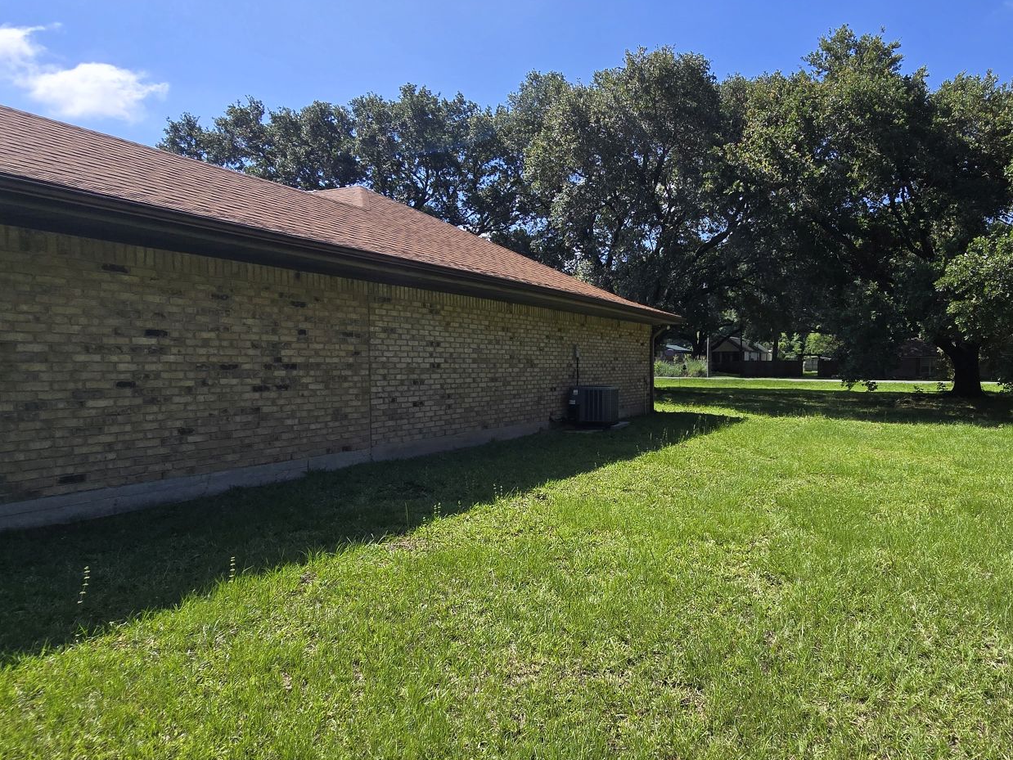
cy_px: 393
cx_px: 660
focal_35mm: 21
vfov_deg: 63.4
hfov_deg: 76.9
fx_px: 615
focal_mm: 2.2
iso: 50
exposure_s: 1/2180
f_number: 2.2
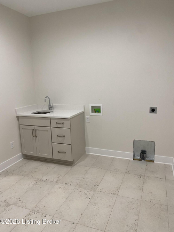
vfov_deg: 67.3
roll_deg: +1.0
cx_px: 87
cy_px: 116
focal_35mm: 26
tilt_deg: -10.4
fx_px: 174
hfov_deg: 53.0
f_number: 1.8
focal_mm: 4.25
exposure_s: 1/60
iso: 80
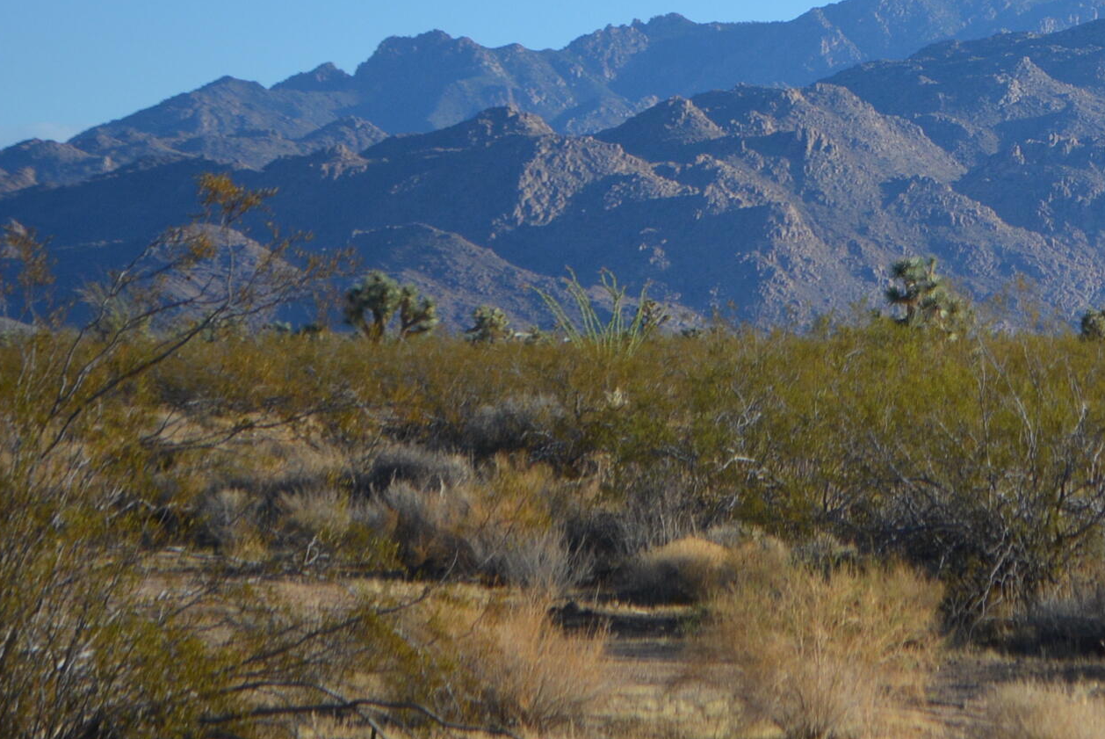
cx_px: 1261
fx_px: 6027
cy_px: 96
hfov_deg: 10.3
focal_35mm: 196
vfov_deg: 7.0
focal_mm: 55
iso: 400
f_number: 6.3
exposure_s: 1/1600
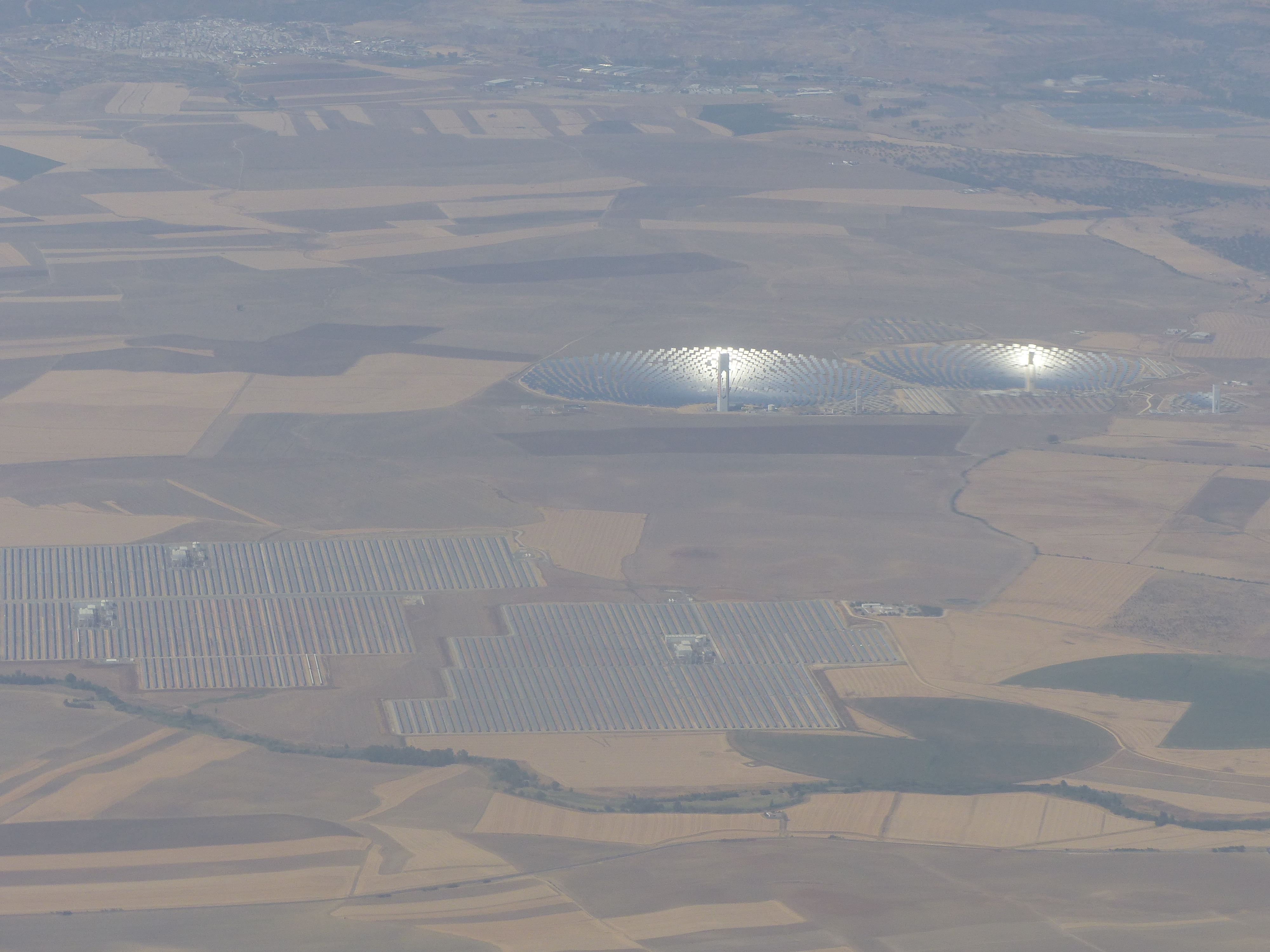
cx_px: 635
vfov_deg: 8.9
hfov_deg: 11.8
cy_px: 476
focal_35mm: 167
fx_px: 6127
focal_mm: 30.1
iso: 100
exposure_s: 1/1600
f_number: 4
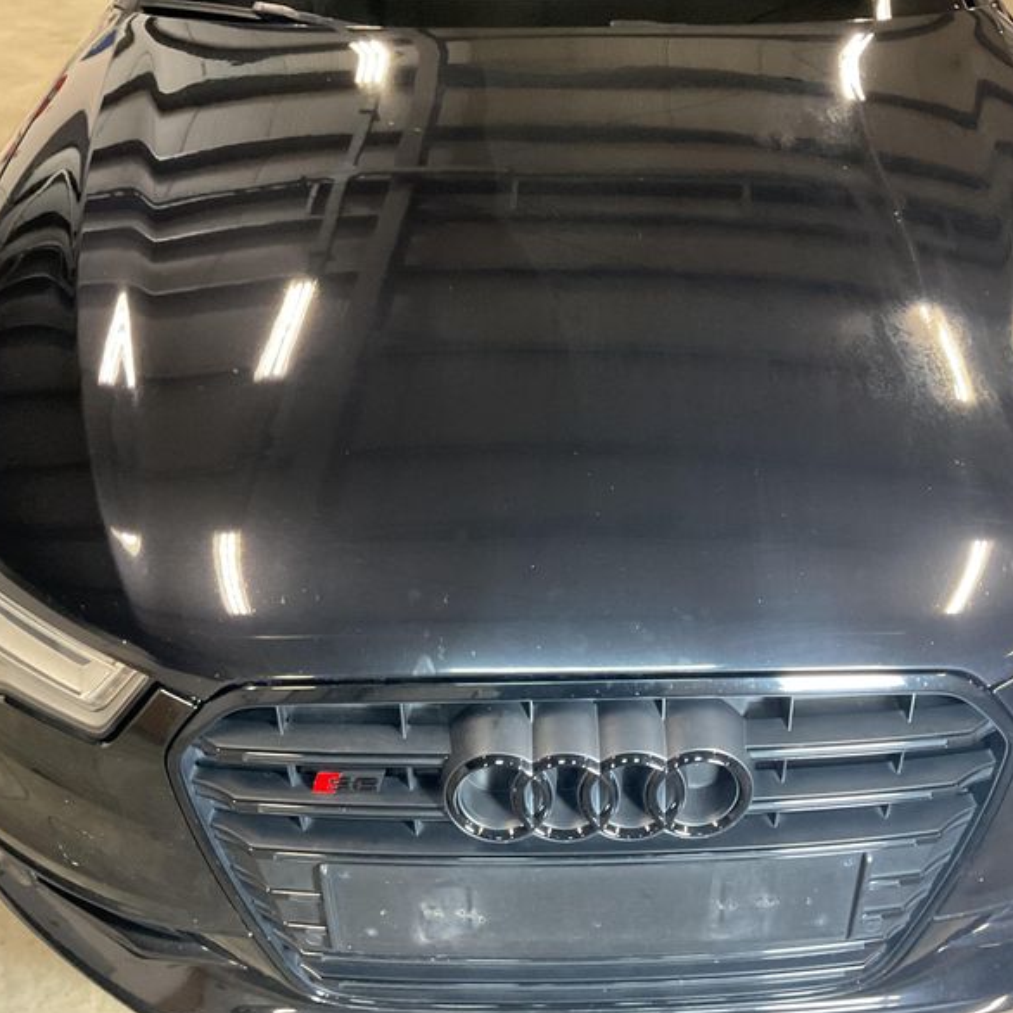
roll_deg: -0.8
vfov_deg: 47.2
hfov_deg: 47.1
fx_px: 1159
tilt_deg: -38.3
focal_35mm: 35
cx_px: 560
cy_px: 517
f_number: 1.8
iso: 320
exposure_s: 1/33
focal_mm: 3
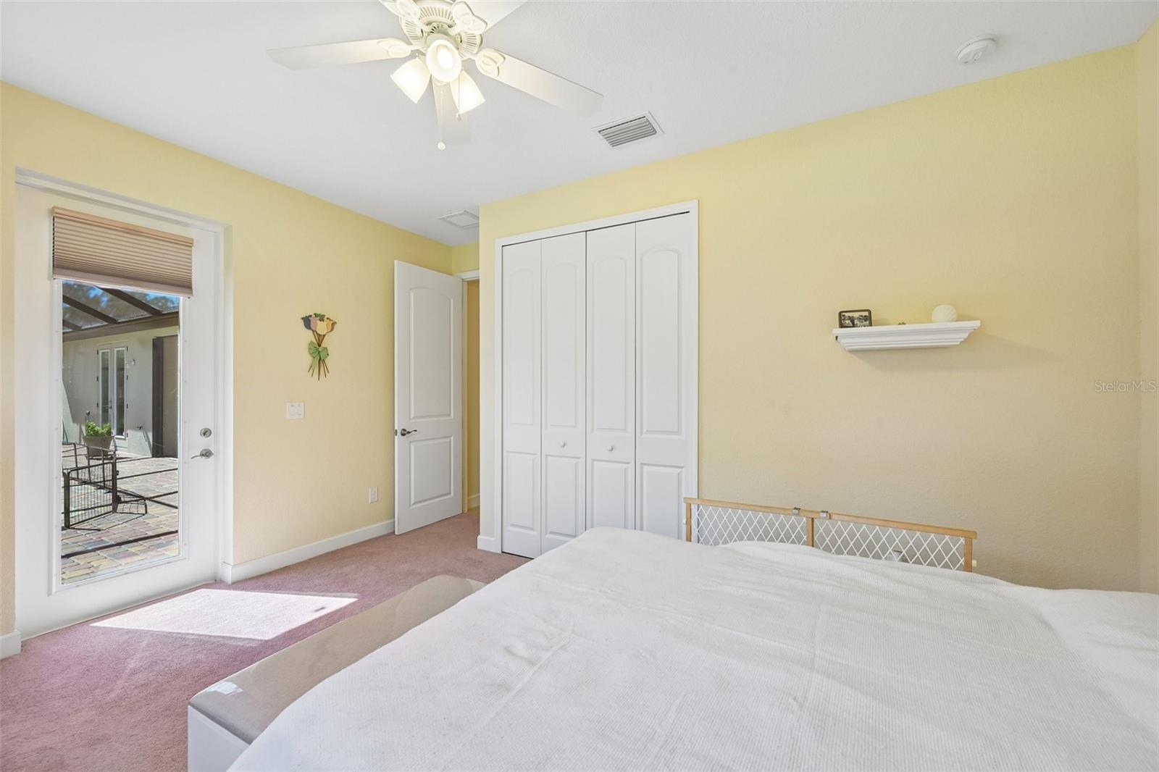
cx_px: 580
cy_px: 386
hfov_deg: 104.3
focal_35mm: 14
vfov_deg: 81.2
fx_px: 451
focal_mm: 14
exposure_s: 1/50
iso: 400
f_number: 8
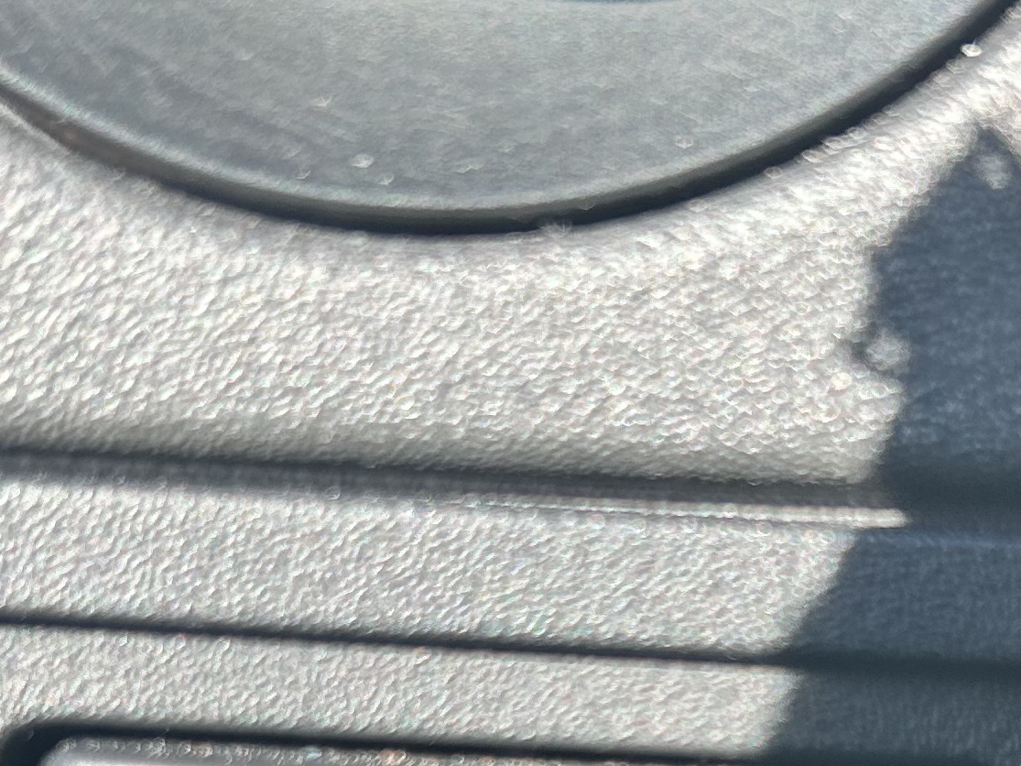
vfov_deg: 15.1
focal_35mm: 94
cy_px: 947
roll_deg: -4.3
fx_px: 2772
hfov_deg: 20.8
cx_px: 679
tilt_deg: -25.4
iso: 32
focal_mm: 5.7
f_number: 1.5
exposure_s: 1/141
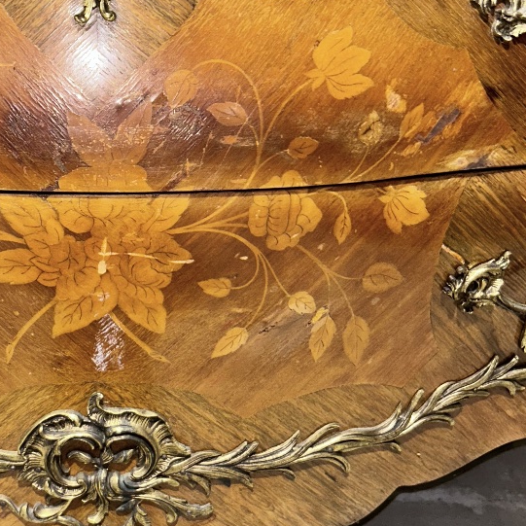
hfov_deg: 32.8
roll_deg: -1.7
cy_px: 154
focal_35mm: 51
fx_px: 877
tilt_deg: -16.5
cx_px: 133
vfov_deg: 32.9
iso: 50
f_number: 1.5
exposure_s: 1/25
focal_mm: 5.7
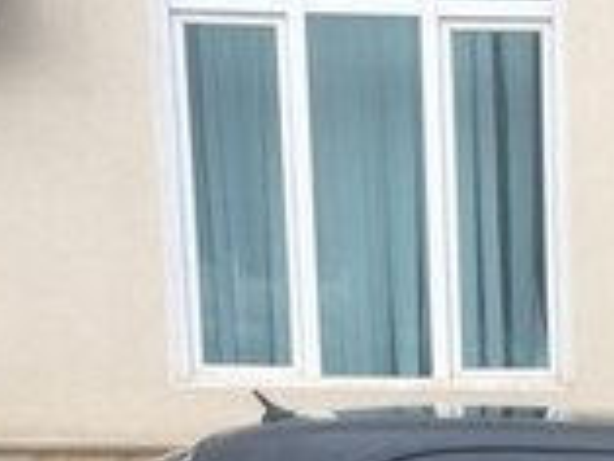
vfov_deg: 11.3
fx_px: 2166
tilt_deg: -12.4
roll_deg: -0.1
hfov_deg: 15.4
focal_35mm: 122
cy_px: 838
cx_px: 798
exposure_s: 1/103
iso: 32
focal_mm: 4.15
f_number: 2.2
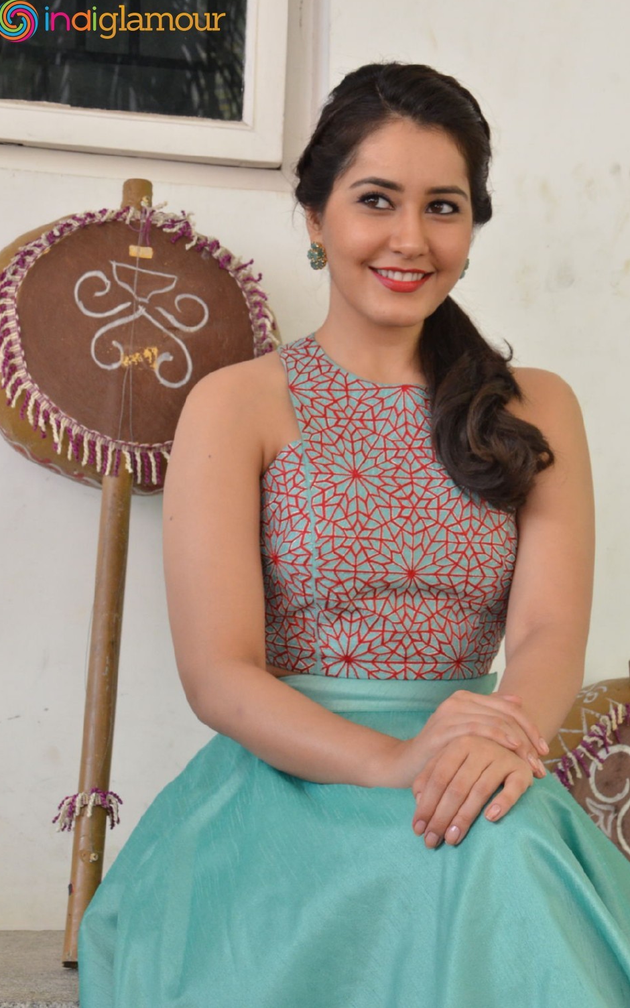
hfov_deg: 13.8
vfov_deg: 21.9
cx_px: 328
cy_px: 503
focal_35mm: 95
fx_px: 2610
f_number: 8
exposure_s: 1/125
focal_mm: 62
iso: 2000
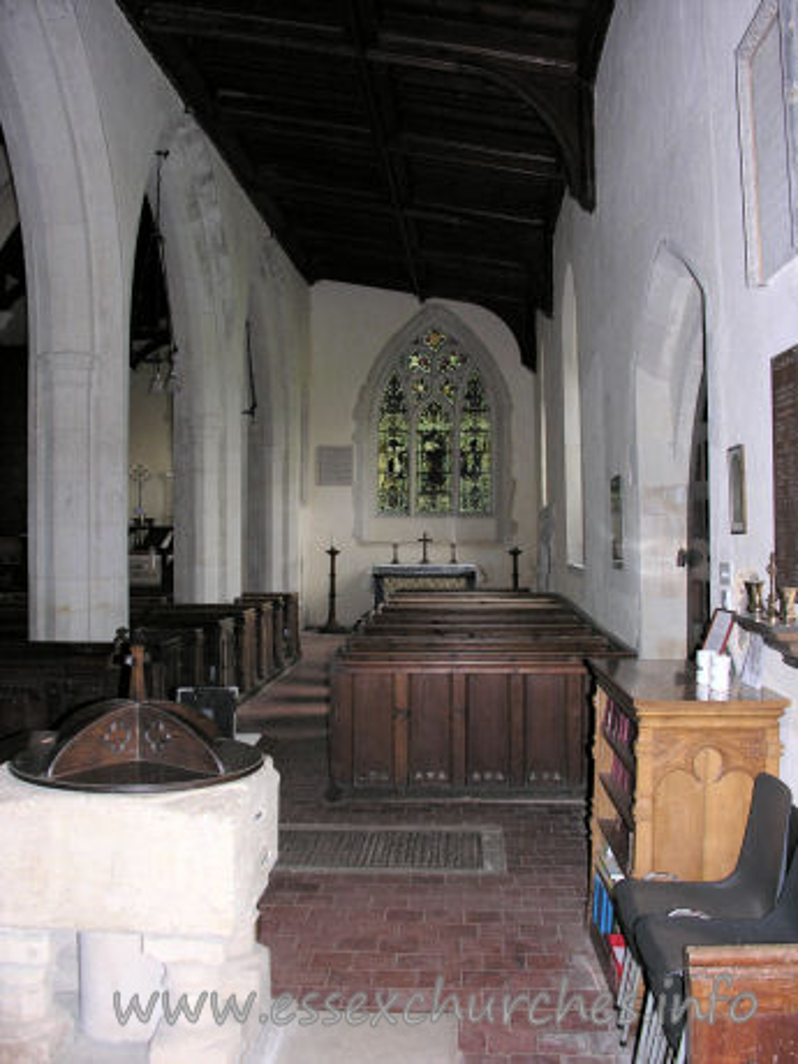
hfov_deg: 40.7
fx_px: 1076
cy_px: 532
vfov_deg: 52.6
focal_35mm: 35
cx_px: 399
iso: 113
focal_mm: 8.9
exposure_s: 1/60.1
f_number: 2.8
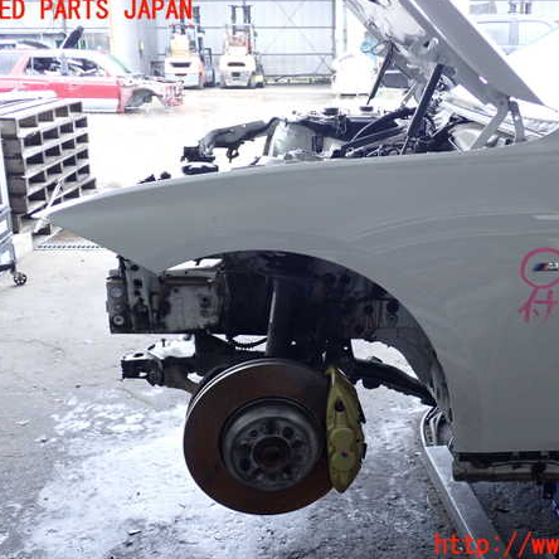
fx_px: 786
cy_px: 278
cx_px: 341
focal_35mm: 43
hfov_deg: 39.0
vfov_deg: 39.2
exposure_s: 1/125
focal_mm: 6.37
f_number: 2.5
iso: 320
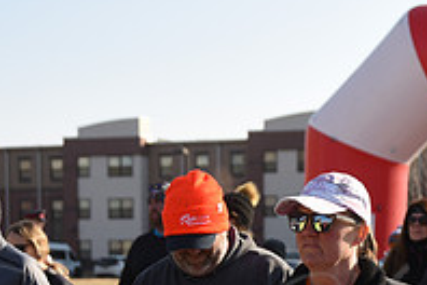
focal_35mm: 117
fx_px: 1388
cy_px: 359
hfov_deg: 17.3
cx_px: 360
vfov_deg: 11.4
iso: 100
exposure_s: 1/1250
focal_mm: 40
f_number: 2.8
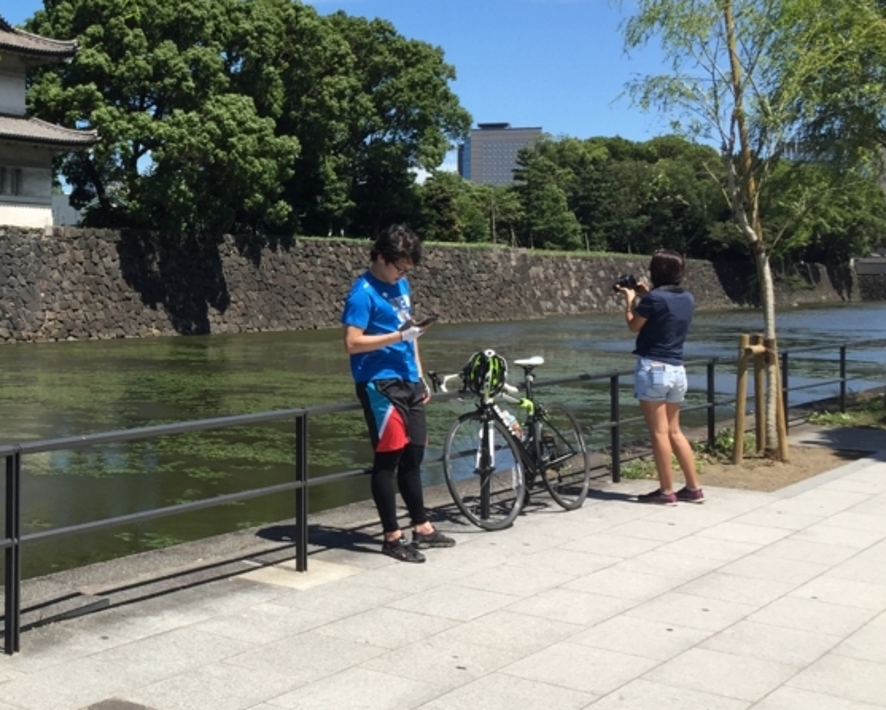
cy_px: 245
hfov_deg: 34.0
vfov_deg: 29.0
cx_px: 83
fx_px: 1364
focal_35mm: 52
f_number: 2.2
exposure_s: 1/1582
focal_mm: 4.15
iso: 32
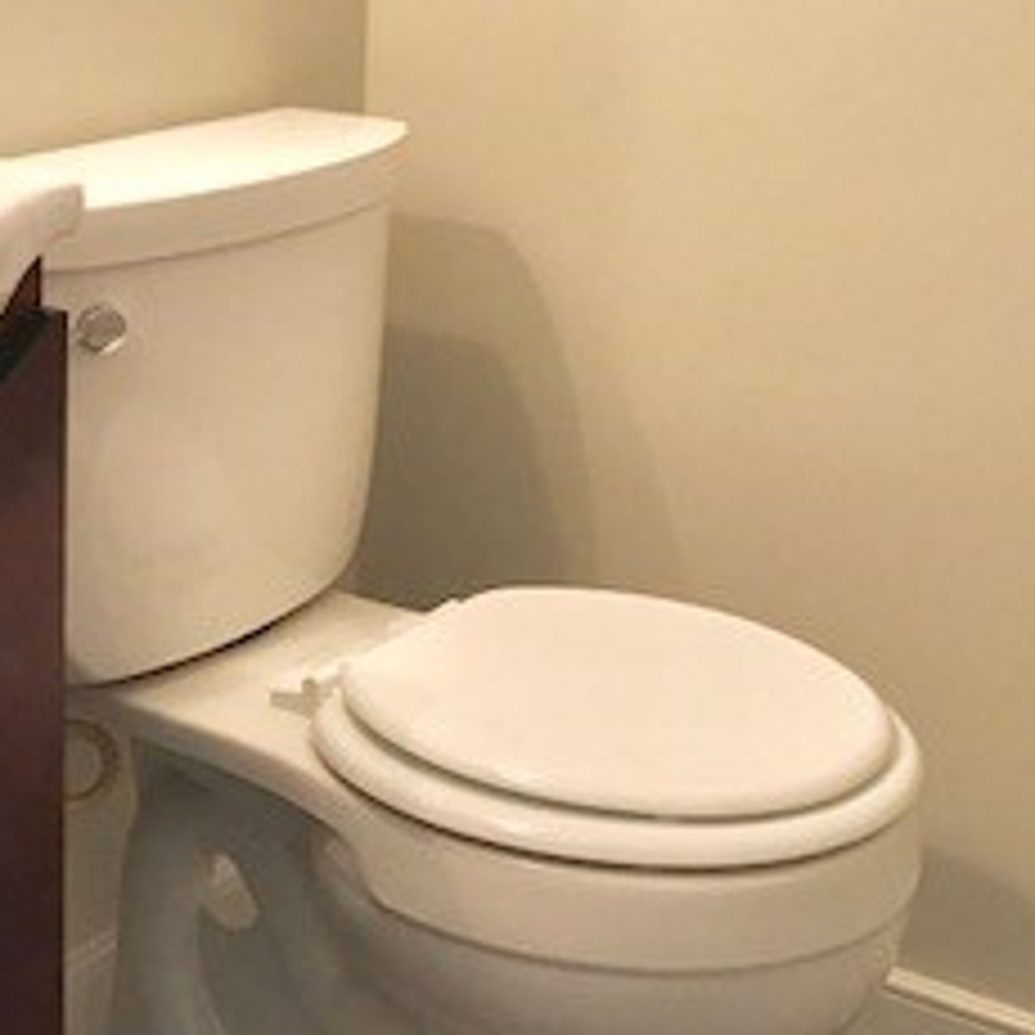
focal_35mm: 69
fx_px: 2334
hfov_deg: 25.0
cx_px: 554
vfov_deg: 24.1
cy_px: 36
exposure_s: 1/17
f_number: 1.8
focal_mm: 3.99
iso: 40
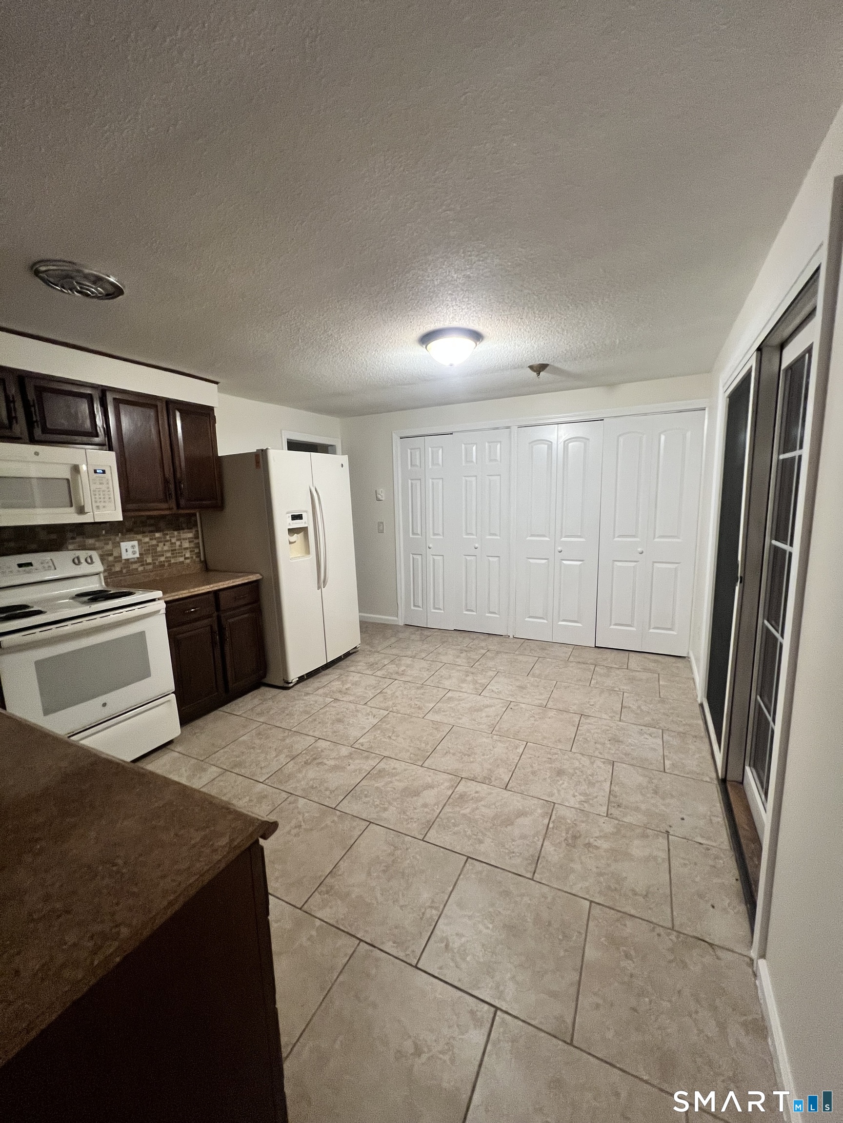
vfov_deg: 106.2
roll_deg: +2.1
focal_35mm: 13
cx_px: 422
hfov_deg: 89.9
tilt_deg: -8.0
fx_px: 422
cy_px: 562
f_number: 1.8
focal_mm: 1.57
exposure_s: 1/60
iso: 320
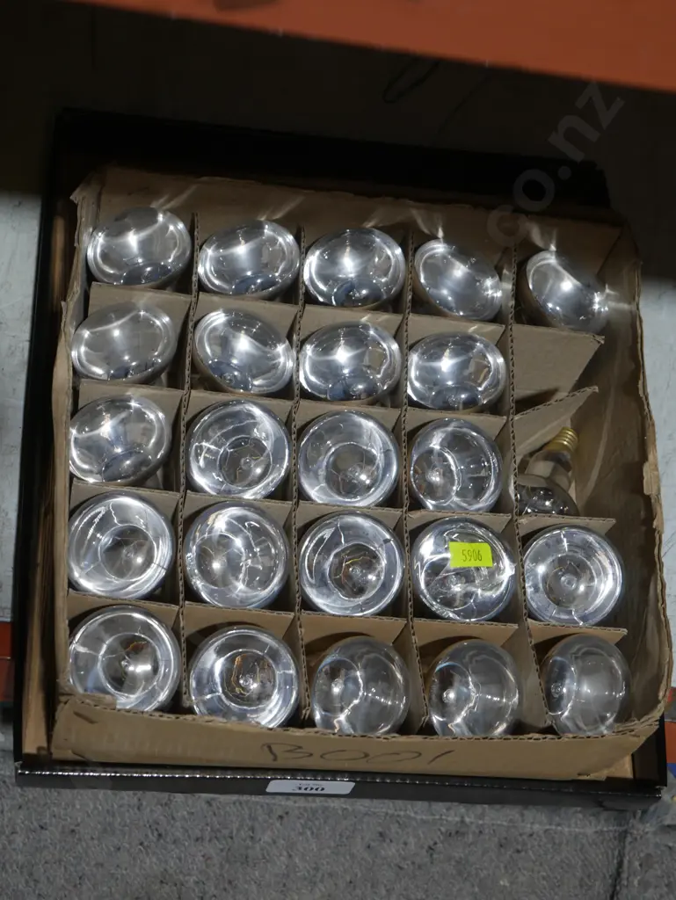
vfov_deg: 28.5
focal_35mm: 68
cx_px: 338
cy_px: 450
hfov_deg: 21.6
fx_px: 1769
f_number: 5.4
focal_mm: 34
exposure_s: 1/80
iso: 500
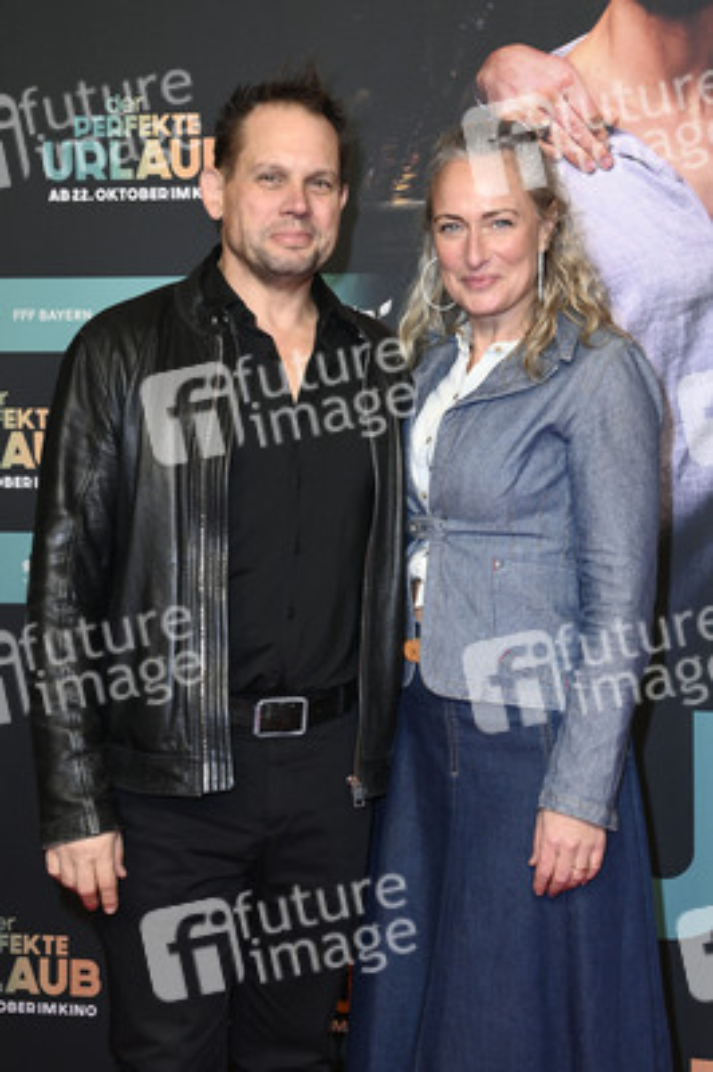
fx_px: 1934
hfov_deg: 20.9
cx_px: 356
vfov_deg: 31.0
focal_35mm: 65
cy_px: 536
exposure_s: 1/200
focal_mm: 65
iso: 1600
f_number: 5.6
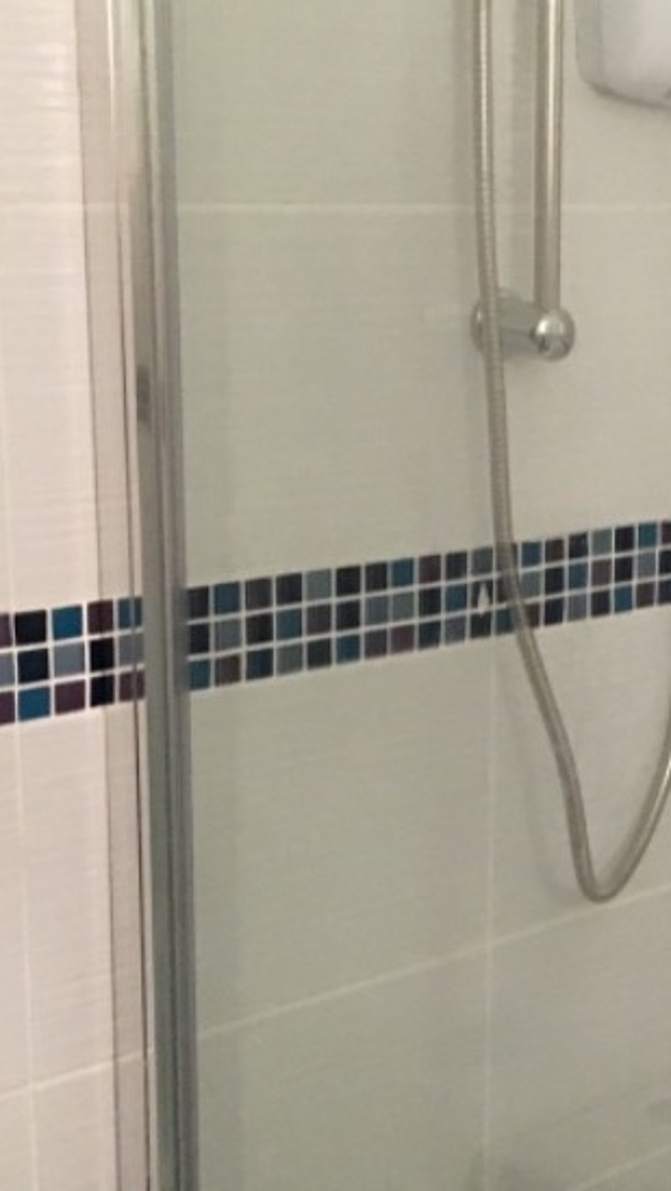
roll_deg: -3.1
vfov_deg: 30.5
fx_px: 2182
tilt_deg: -17.2
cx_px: 749
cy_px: 705
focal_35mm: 69
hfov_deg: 16.9
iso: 200
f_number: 2.2
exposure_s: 1/25
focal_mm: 4.15
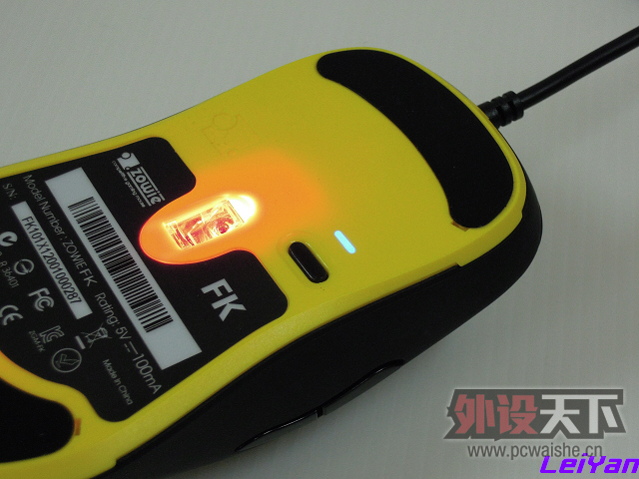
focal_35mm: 77
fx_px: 1421
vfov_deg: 19.1
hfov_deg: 25.3
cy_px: 240
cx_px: 320
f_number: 4.7
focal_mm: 13.8
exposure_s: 1/25
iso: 400
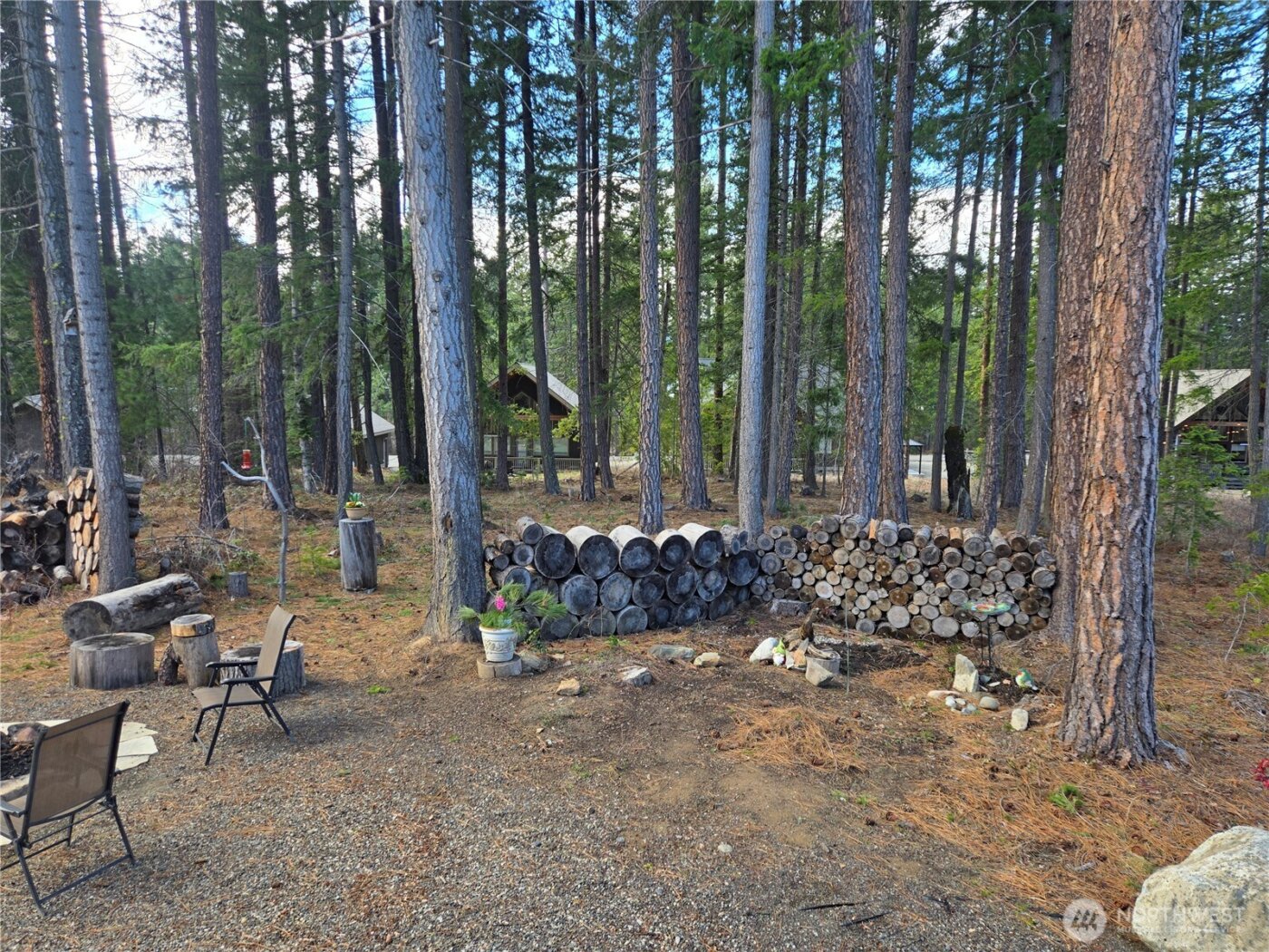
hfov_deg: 73.9
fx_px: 843
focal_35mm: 23
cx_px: 634
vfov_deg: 58.9
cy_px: 476
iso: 25
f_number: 1.8
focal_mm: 5.4
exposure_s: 1/276
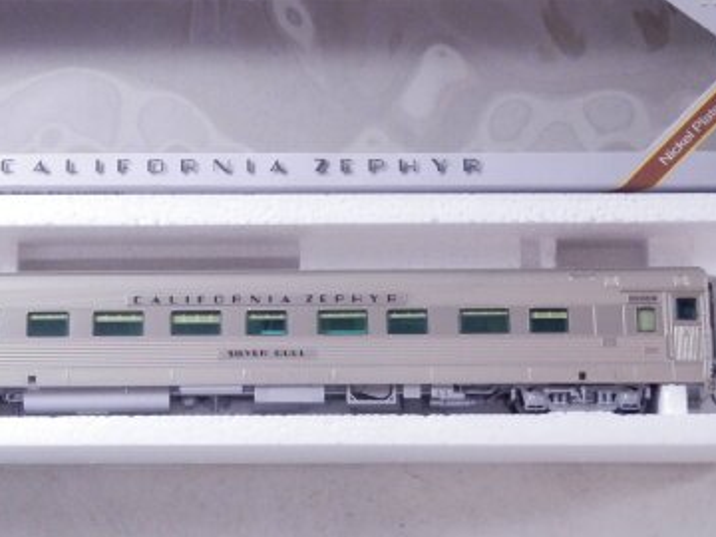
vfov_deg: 13.4
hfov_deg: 17.8
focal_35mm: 110
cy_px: 173
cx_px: 241
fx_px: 2275
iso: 800
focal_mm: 11.9
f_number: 4.4
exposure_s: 1/160
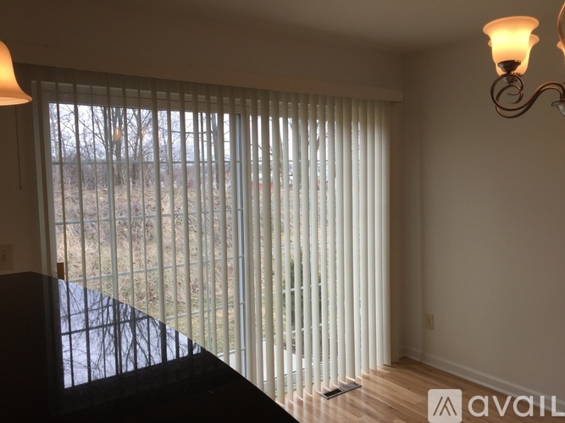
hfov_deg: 61.7
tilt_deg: -5.1
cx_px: 282
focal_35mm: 29
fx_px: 473
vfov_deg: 48.2
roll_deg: +2.0
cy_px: 212
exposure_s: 1/255
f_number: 2.2
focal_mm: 4.15
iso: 32
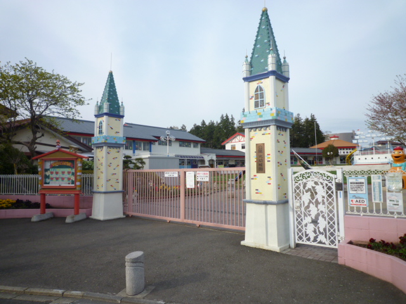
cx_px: 203
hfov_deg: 69.4
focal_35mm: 25
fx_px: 293
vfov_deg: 54.9
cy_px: 152
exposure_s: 1/640
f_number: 3.2
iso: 80
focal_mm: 4.4
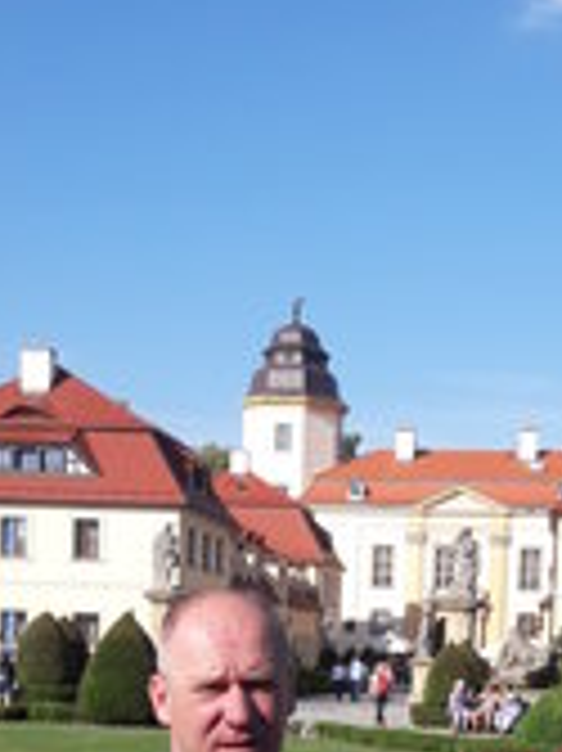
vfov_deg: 27.2
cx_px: 378
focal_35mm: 67
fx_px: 1452
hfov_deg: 21.8
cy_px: 766
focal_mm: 3.7
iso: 40
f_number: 1.9
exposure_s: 1/1222
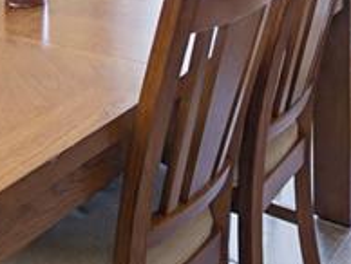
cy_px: -235
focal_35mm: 81
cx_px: 60
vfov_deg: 15.3
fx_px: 822
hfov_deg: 23.7
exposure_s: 1/3.33
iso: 200
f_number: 6.3
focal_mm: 16
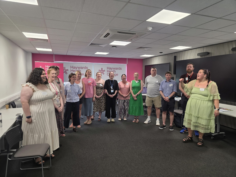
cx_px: 118
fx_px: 157
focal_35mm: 23
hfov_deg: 73.9
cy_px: 88
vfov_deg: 58.9
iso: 125
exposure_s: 1/100
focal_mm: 6.3
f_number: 1.7
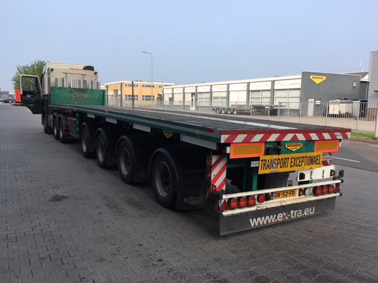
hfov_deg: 61.7
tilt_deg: -8.0
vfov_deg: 48.2
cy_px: 142
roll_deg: -1.2
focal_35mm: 29
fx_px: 317
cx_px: 189
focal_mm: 4.15
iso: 25
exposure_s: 1/801
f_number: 2.2
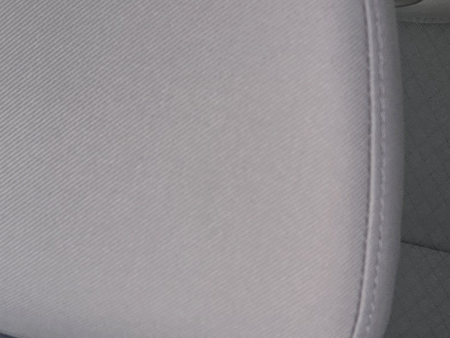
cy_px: -25
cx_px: -690
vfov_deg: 12.2
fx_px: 1560
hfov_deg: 12.3
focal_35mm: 120
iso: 50
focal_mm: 6.3
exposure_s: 1/180
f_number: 1.7
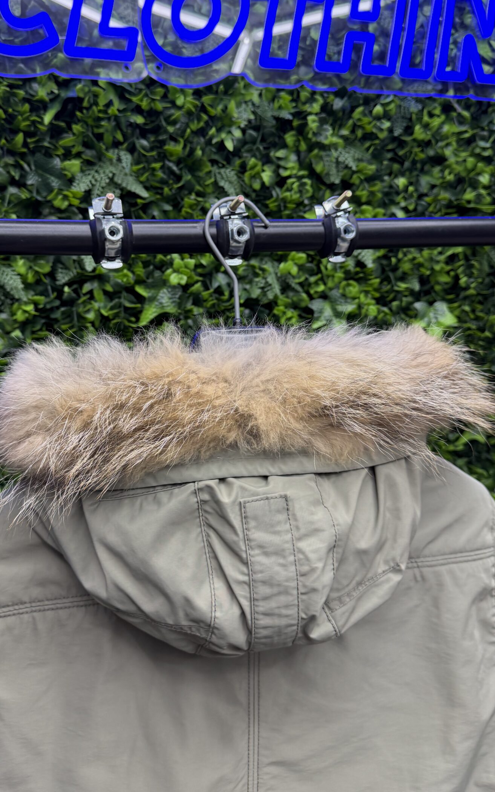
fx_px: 669
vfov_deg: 60.9
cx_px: 217
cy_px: 334
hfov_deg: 40.5
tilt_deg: -6.2
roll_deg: -0.1
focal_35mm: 31
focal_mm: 6.76
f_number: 1.78
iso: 125
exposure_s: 1/84
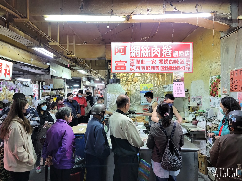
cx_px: 121
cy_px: 90
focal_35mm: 26
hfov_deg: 67.3
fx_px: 182
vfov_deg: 53.1
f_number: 1.8
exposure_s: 1/40
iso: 320
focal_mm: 5.4
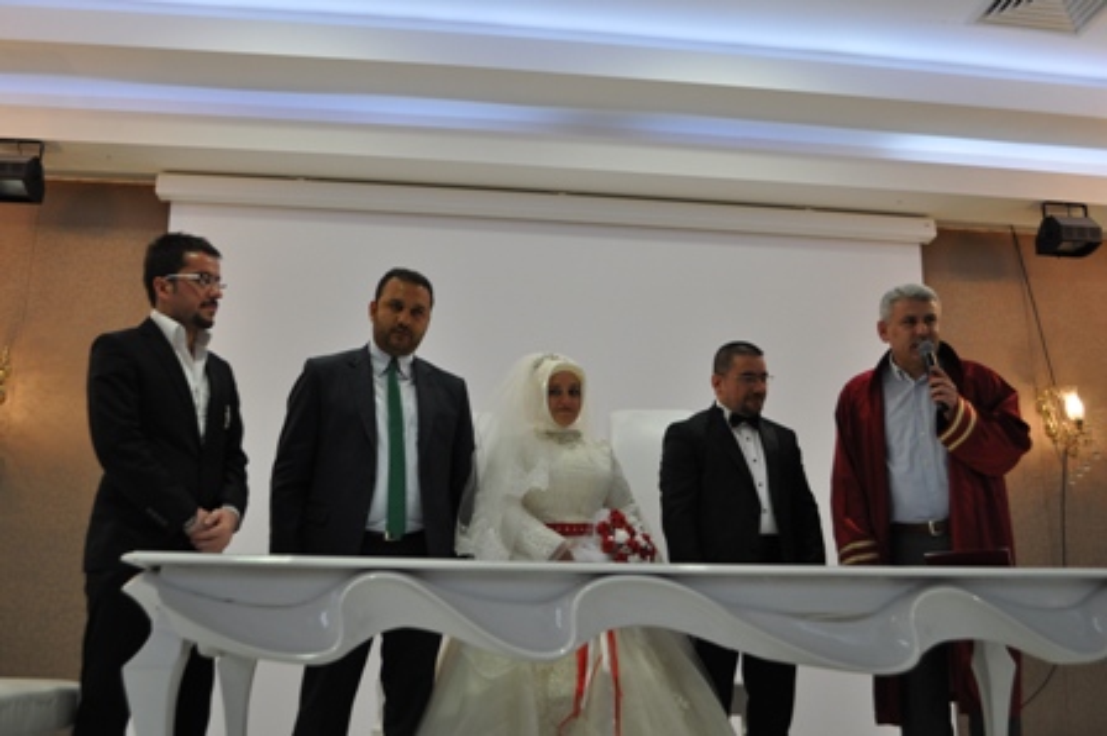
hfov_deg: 57.3
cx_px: 554
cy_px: 368
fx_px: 1014
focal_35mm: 33
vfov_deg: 39.9
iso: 640
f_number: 4
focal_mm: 22
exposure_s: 1/60
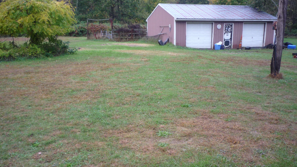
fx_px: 276
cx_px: 149
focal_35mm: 35
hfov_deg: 56.6
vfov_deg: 33.5
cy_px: 105
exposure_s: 1/50
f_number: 3.3
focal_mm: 5.2
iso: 100
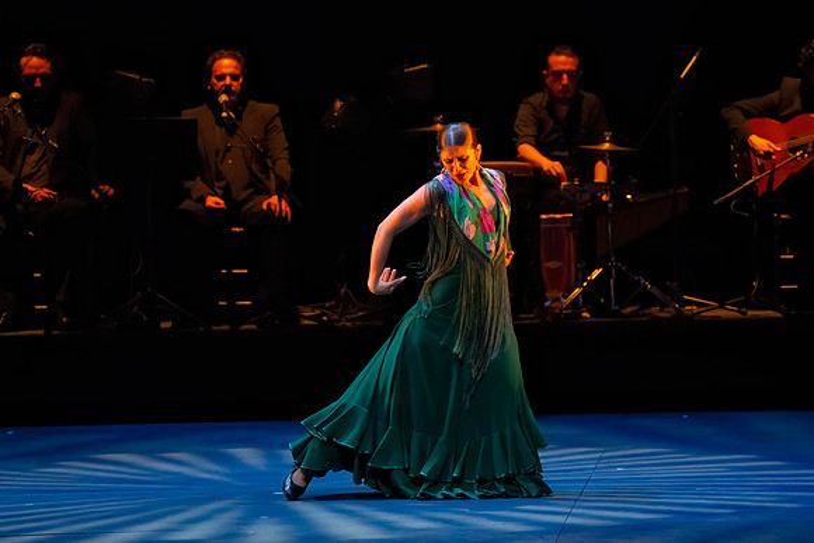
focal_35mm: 398
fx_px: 8990
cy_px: 258
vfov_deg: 3.5
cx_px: 412
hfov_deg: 5.2
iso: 25600
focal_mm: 355
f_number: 8
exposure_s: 1/400
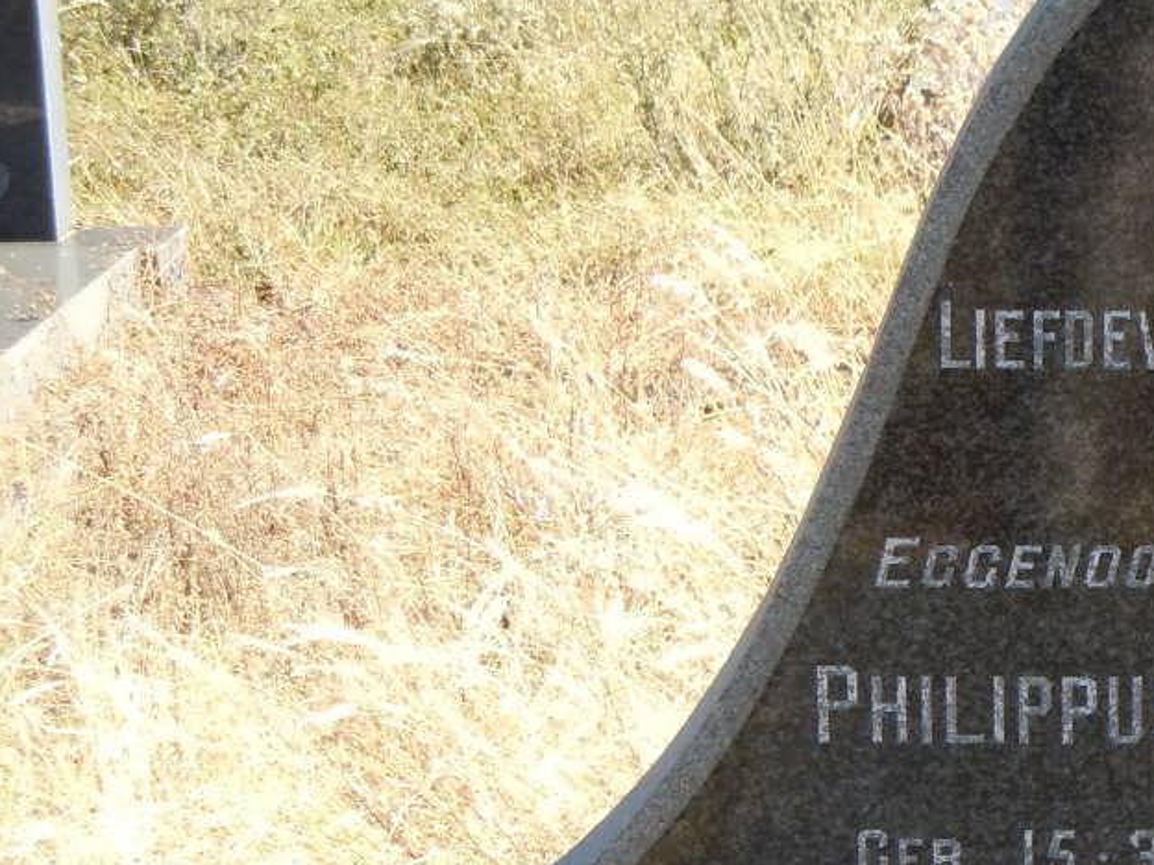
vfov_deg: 10.0
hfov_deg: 13.2
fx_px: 4934
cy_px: 619
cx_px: 1106
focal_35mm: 148
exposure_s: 1/400
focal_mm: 13.9
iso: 200
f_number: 4.3
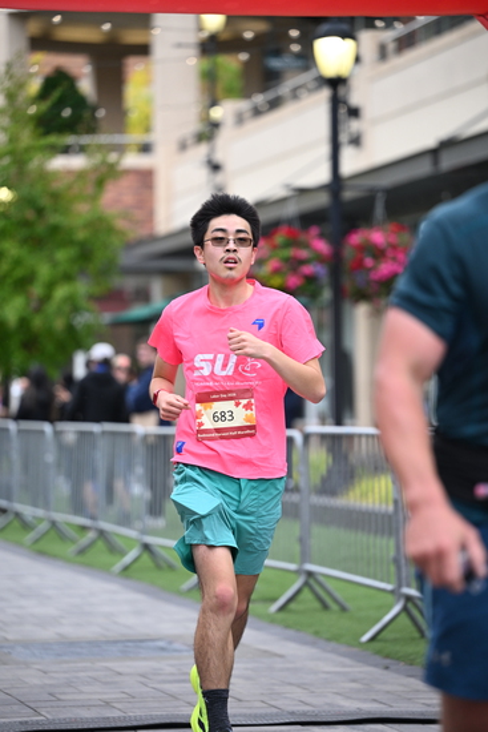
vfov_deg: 15.2
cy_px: 366
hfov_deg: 10.2
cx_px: 244
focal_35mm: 135
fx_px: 2743
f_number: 2.8
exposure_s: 1/1600
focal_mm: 135
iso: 1000
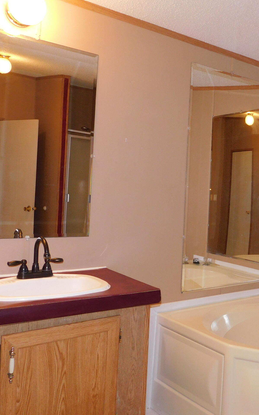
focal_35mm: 38
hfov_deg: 32.5
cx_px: 213
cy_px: 197
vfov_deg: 51.5
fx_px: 429
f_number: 3
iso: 200
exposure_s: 1/30
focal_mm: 4
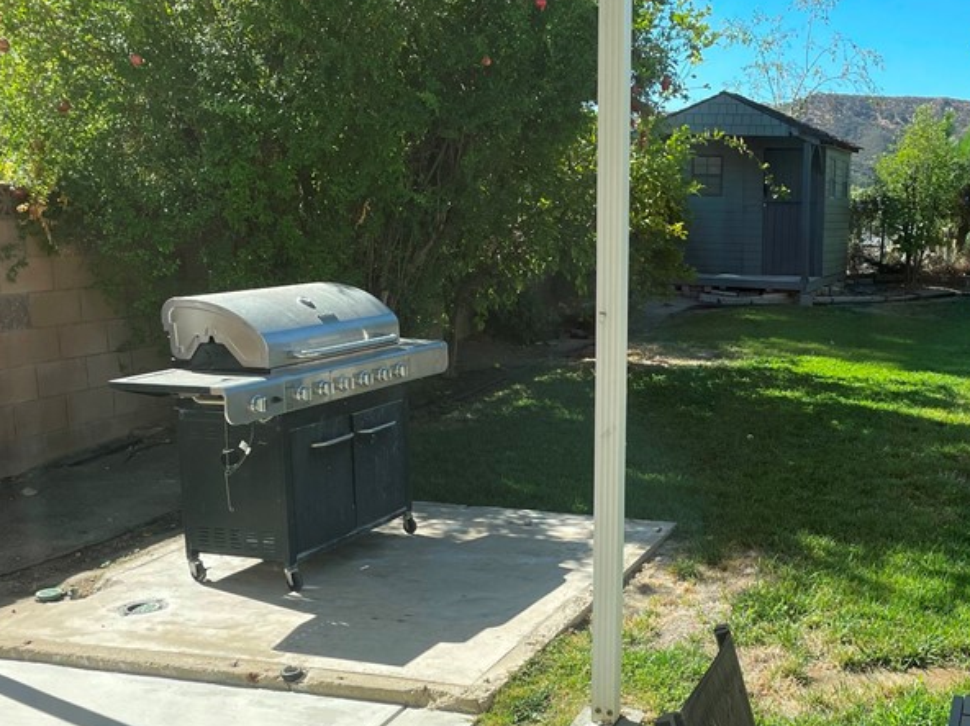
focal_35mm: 45
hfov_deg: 41.1
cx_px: 703
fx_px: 1260
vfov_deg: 31.9
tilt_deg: -12.0
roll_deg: -1.2
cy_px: 473
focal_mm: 4.2
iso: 32
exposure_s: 1/1383
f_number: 1.6
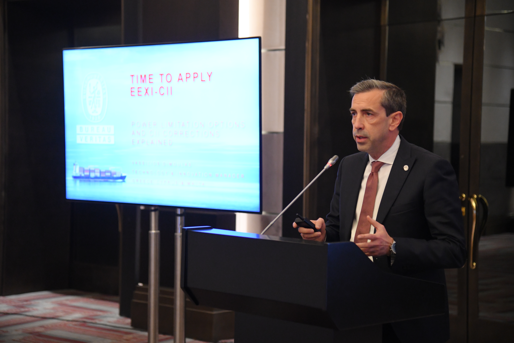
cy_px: 172
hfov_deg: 27.0
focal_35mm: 75
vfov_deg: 18.2
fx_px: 1071
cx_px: 257
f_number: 4
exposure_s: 1/320
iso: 5000
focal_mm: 75
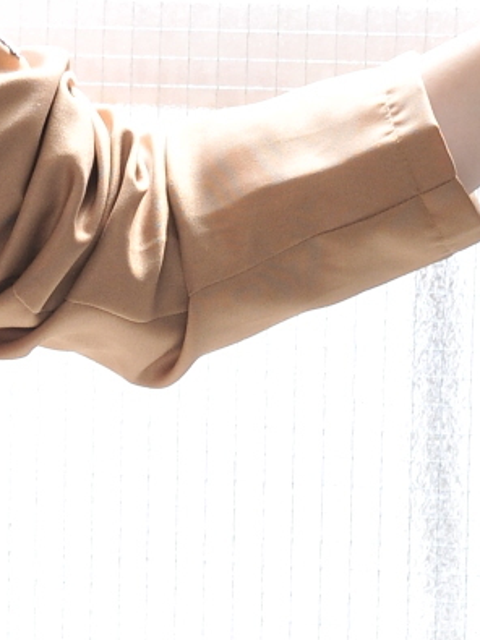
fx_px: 5061
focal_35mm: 274
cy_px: 434
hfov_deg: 5.4
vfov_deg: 7.2
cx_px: -318
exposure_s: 1/200
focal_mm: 35
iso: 200
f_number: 2.8
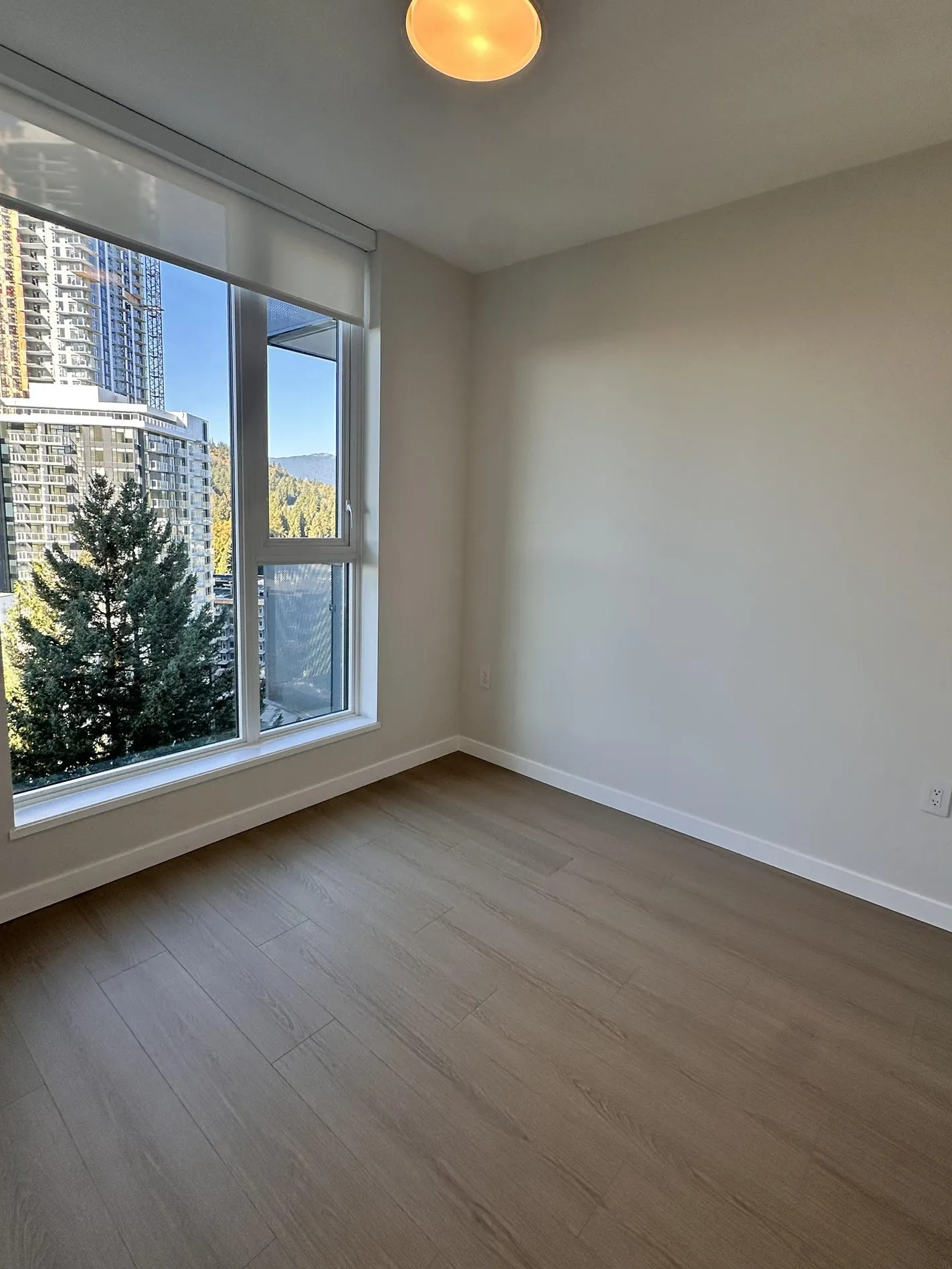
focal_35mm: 17
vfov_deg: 91.0
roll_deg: -2.8
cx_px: 499
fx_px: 623
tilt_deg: -9.0
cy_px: 606
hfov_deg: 74.7
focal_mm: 2.22
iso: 50
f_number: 2.2
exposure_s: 1/209
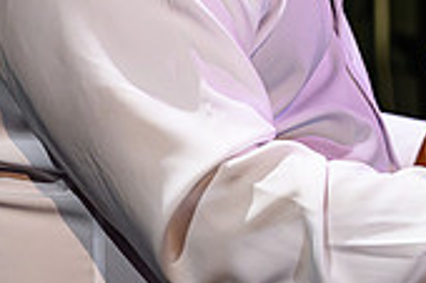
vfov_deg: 4.1
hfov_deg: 6.1
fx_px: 3960
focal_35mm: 335
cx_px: 398
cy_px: -197
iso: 5000
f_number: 4
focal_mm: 98
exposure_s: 1/500
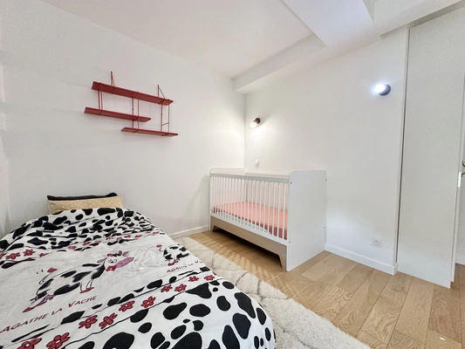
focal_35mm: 14
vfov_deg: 85.7
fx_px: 188
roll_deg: -0.7
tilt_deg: -2.1
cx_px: 232
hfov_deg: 102.1
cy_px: 174
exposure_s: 1/100
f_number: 2.2
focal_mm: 2.22
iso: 250
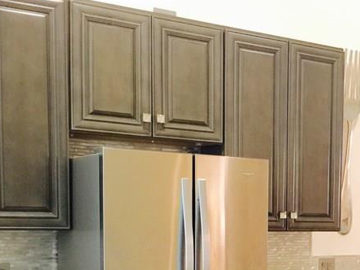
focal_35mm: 67
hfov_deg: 27.2
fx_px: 697
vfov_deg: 21.1
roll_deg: -2.5
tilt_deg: -4.2
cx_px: 367
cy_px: 274
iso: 100
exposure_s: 1/10
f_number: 2.2
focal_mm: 4.15
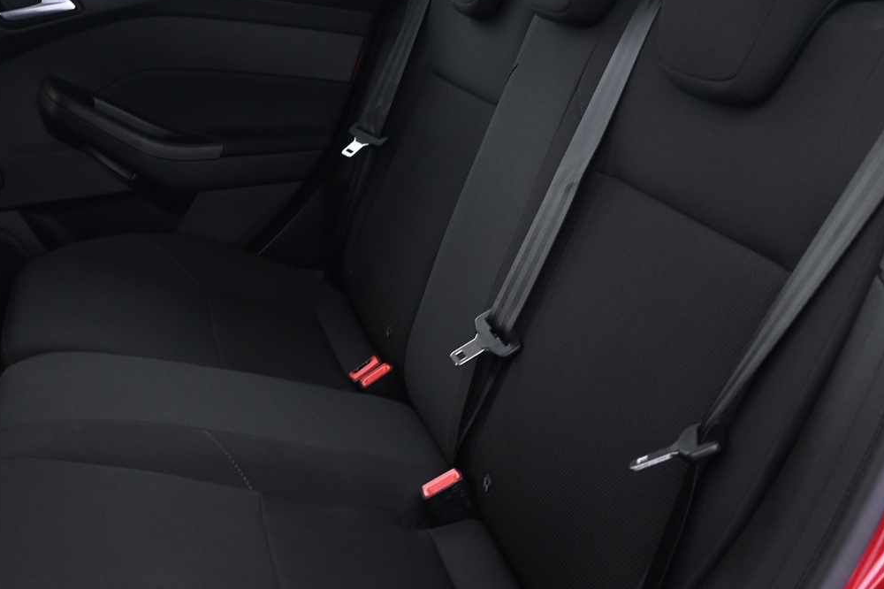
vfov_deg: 28.4
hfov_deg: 41.5
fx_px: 1164
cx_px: 519
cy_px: 324
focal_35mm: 47
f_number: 4.5
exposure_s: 1/4
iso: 1000
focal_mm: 19.5
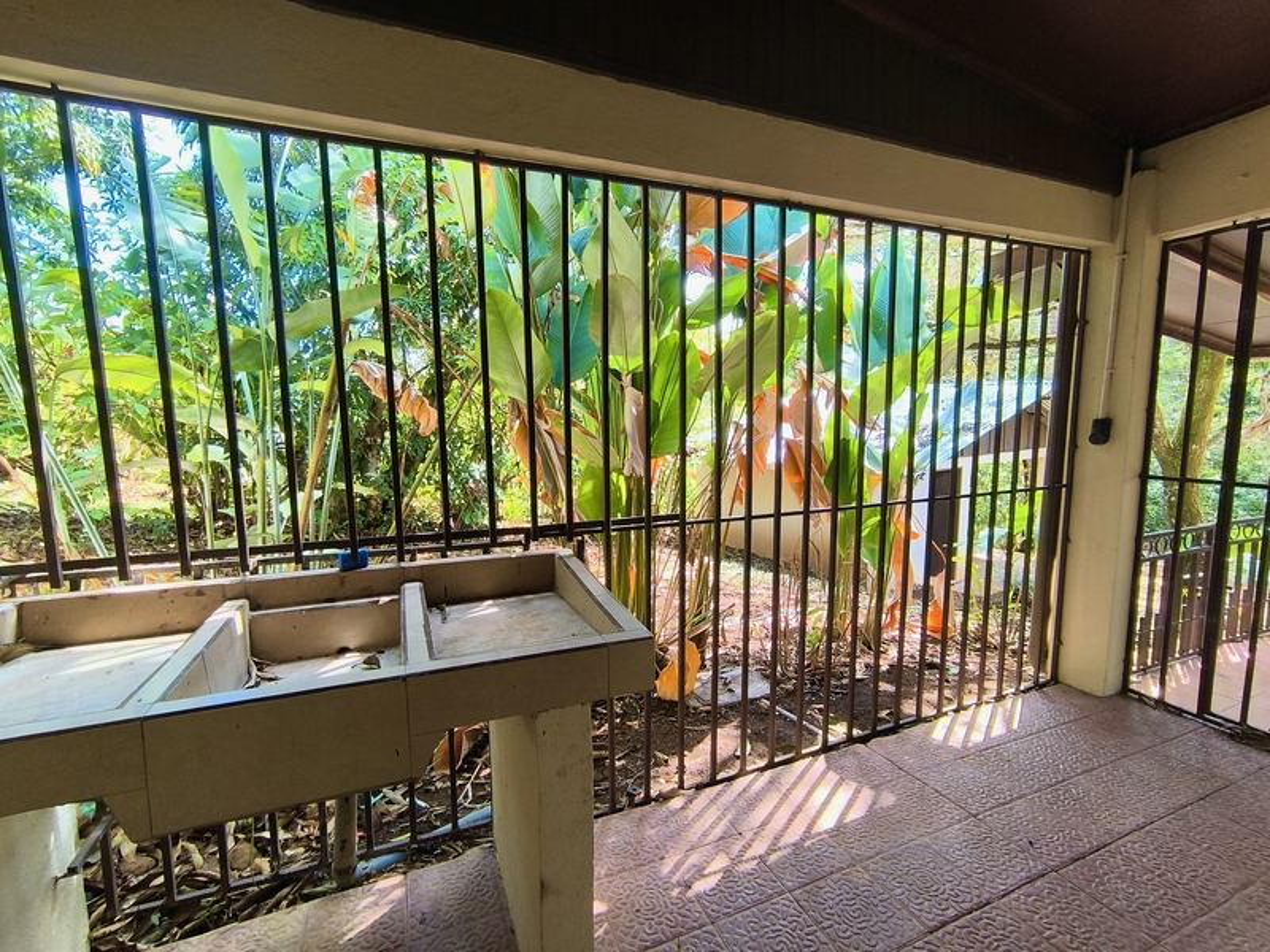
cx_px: 635
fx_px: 587
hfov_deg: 94.5
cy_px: 476
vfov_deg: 78.1
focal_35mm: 16
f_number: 2.2
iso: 64
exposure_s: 1/100
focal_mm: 1.65
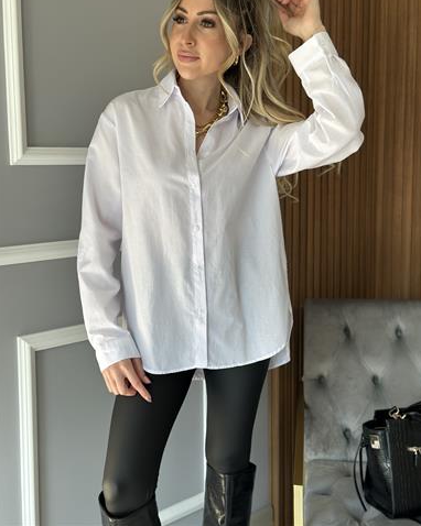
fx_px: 795
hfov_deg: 29.7
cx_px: 210
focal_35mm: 51
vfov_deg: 36.6
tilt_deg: -7.3
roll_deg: +0.2
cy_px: 241
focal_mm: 6.86
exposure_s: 1/60
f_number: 1.78
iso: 160
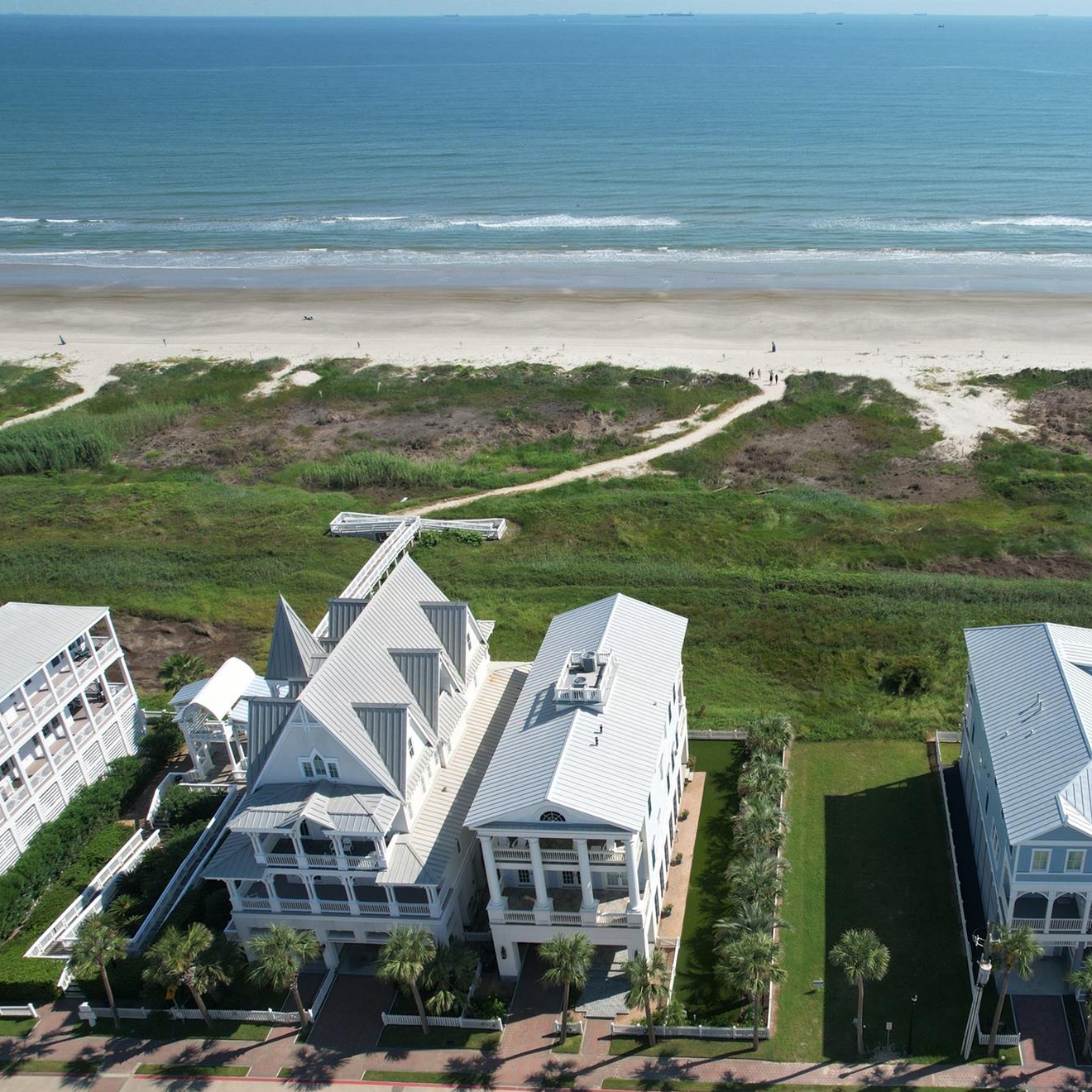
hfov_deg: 53.6
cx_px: 792
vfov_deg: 55.6
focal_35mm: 29
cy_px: 560
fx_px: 1035
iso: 100
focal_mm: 8.38
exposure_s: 1/2000
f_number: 2.8
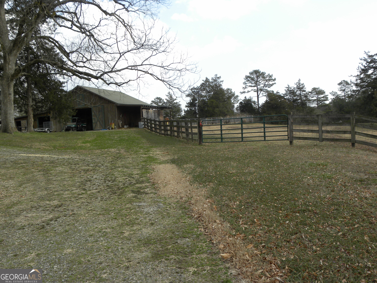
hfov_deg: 55.4
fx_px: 359
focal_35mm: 33
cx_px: 188
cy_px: 142
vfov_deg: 42.9
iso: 64
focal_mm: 5.9
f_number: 4.5
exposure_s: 1/220
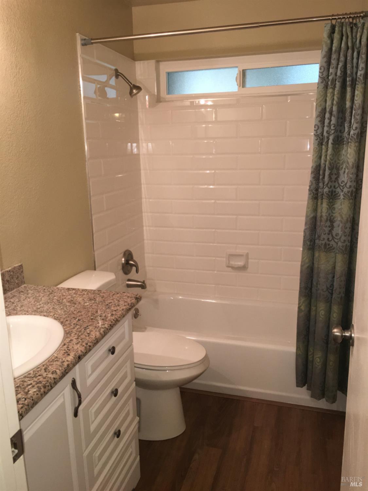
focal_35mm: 29
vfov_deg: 61.7
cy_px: 246
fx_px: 411
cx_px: 184
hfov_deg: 48.2
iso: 80
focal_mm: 4.15
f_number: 2.2
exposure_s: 1/30
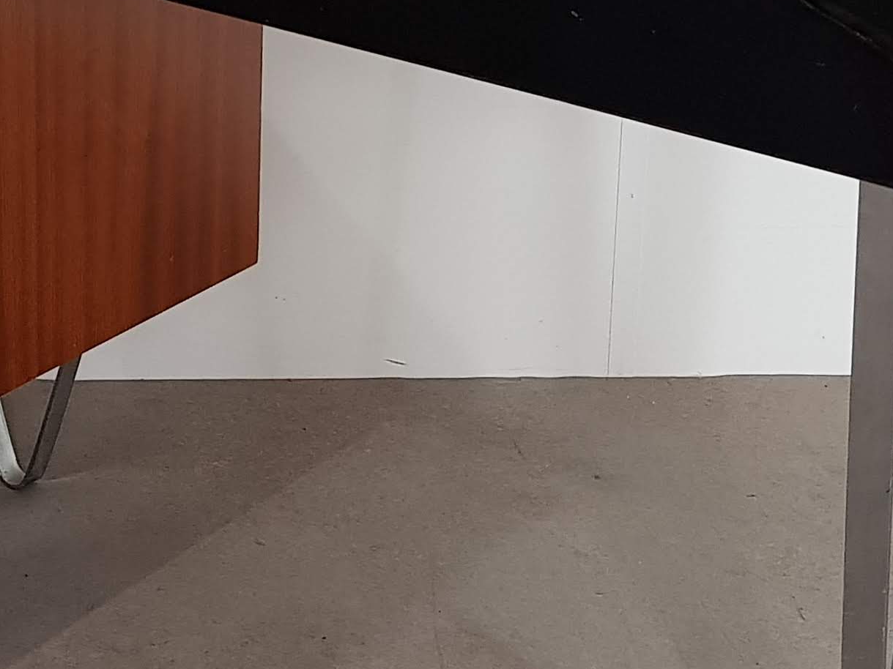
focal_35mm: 86
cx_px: 128
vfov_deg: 17.1
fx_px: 2218
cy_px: 205
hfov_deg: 22.3
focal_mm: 4.2
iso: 160
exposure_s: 1/50
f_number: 1.7
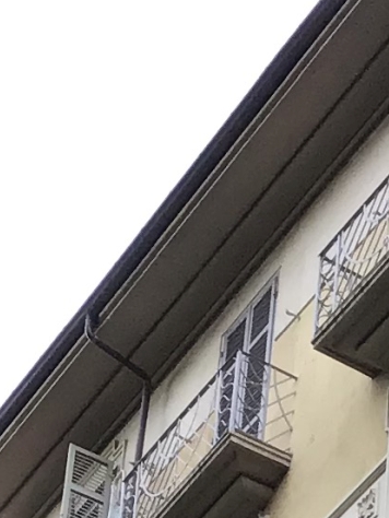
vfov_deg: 9.9
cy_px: 1094
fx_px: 2740
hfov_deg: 8.0
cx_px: 476
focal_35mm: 183
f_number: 2.4
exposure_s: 1/100
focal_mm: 3.3
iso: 50
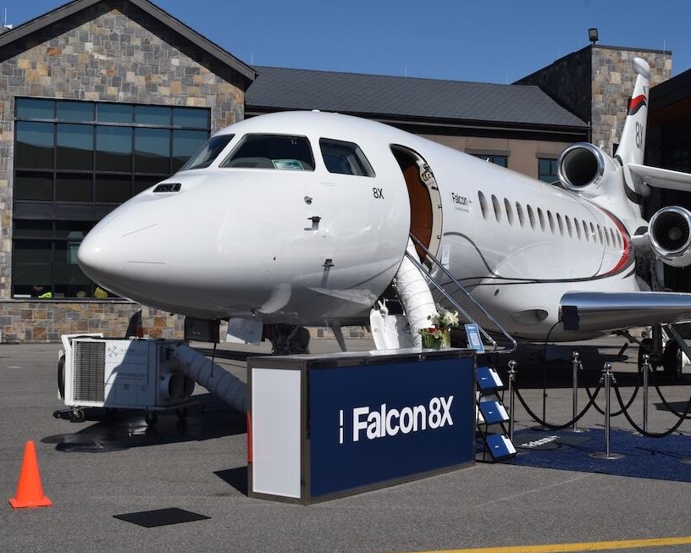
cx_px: 426
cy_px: 288
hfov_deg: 35.2
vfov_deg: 28.6
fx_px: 1084
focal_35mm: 53
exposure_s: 1/1250
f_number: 18
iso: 800
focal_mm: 30
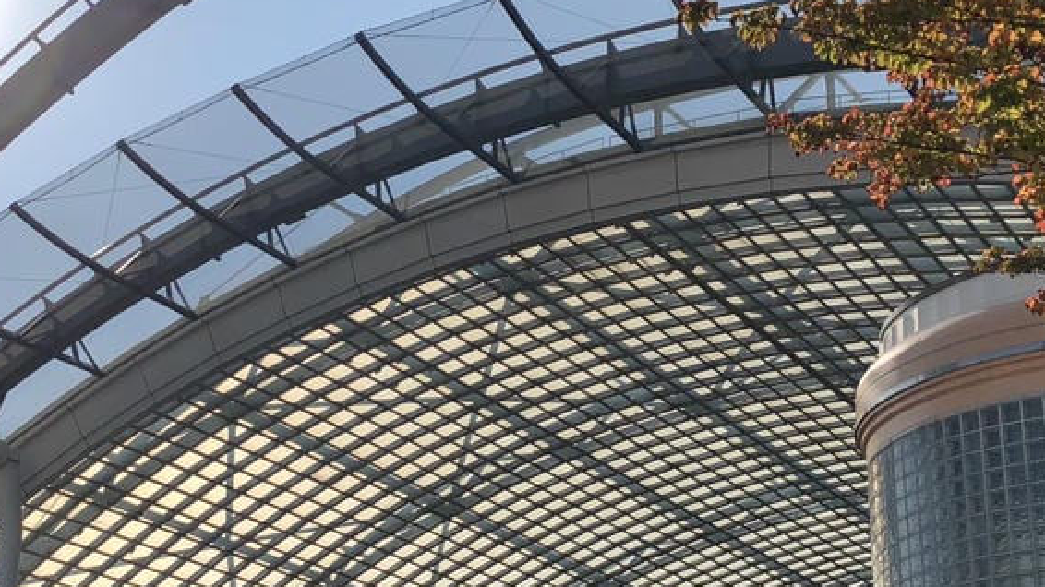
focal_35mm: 67
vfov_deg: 17.9
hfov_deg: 31.3
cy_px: 375
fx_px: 1856
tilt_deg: +23.0
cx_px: 404
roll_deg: -4.8
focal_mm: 3.99
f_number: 1.8
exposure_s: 1/6098
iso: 20
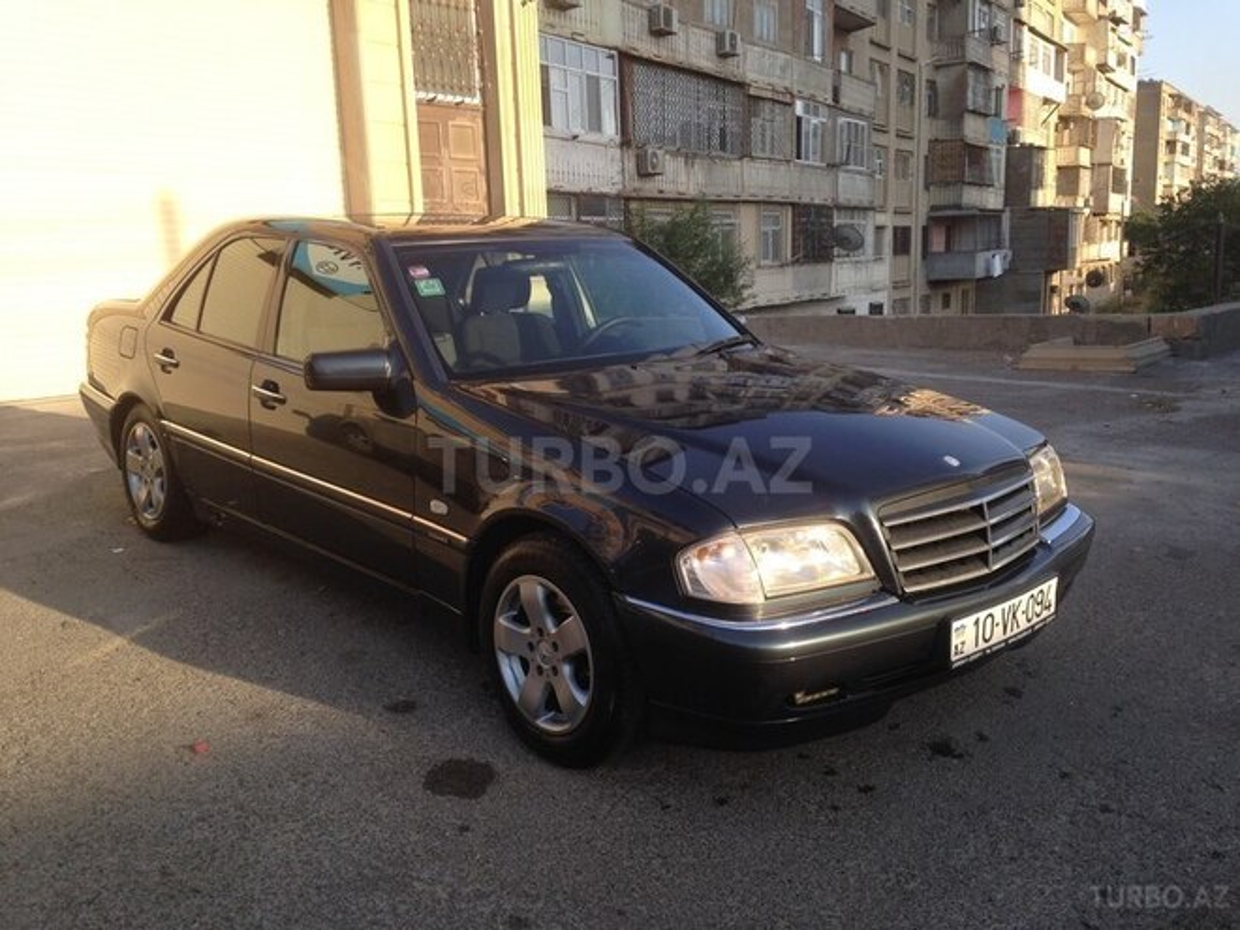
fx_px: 1182
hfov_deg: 55.4
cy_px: 465
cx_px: 620
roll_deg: +3.0
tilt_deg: -10.1
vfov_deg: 42.9
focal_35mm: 33
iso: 50
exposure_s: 1/396
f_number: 2.4
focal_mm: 4.12
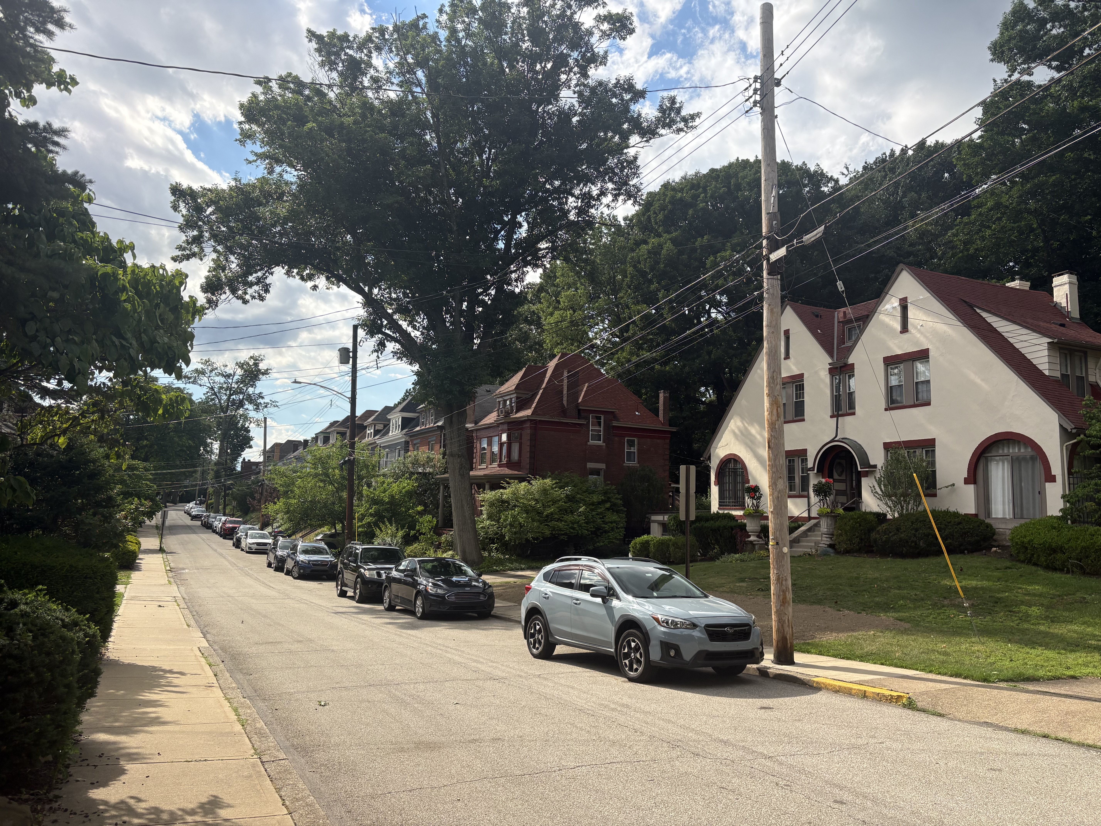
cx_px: 550
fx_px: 827
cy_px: 413
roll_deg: -1.6
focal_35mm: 26
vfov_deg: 53.1
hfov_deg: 67.3
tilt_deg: +7.5
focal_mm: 5.96
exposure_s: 1/3279
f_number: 1.6
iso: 64
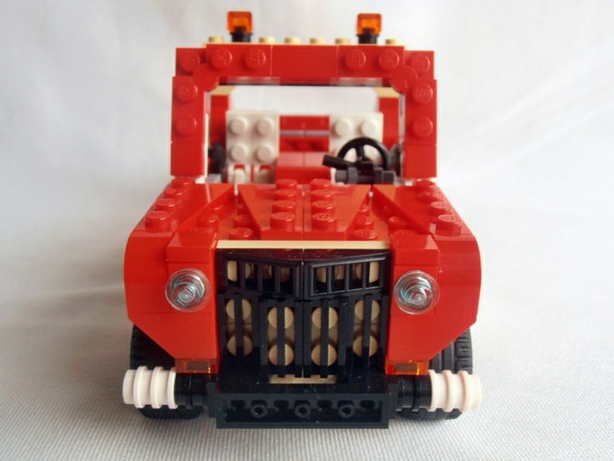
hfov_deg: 50.1
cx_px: 307
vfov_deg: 38.7
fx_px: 656
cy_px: 230
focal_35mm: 37
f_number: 3.9
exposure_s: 1/40
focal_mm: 6.61
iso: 100
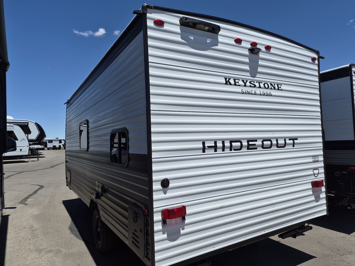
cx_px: 178
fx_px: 236
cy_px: 133
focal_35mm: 23
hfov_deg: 73.9
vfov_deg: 58.9
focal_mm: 5.4
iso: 64
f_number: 1.8
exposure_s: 1/10000
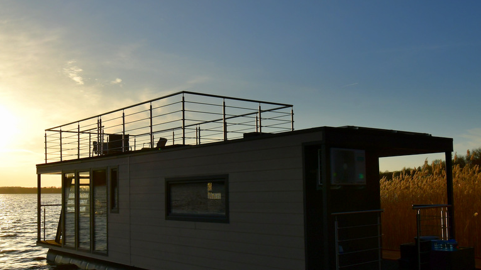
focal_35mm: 37
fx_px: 472
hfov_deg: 53.8
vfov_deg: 32.0
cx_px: 202
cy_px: 142
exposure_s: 1/1250
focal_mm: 18
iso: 500
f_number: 11
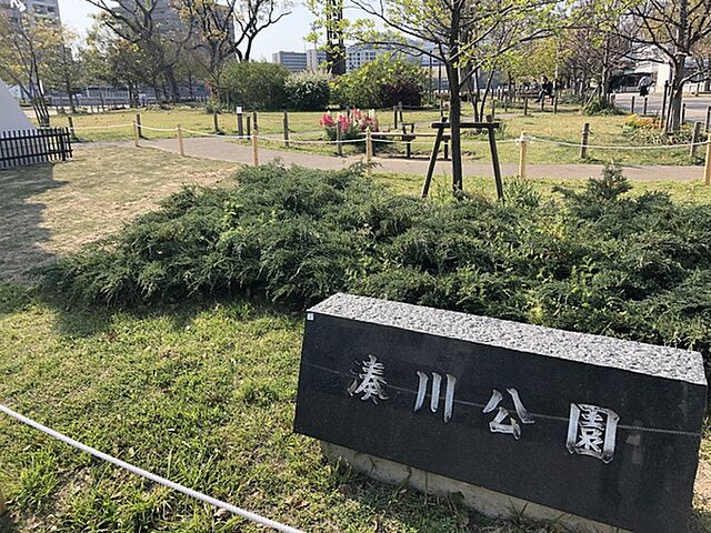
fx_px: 575
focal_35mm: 28
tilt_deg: -15.9
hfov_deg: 63.4
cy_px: 266
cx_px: 356
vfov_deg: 49.7
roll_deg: +1.7
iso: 20
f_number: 1.8
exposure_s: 1/813
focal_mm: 4
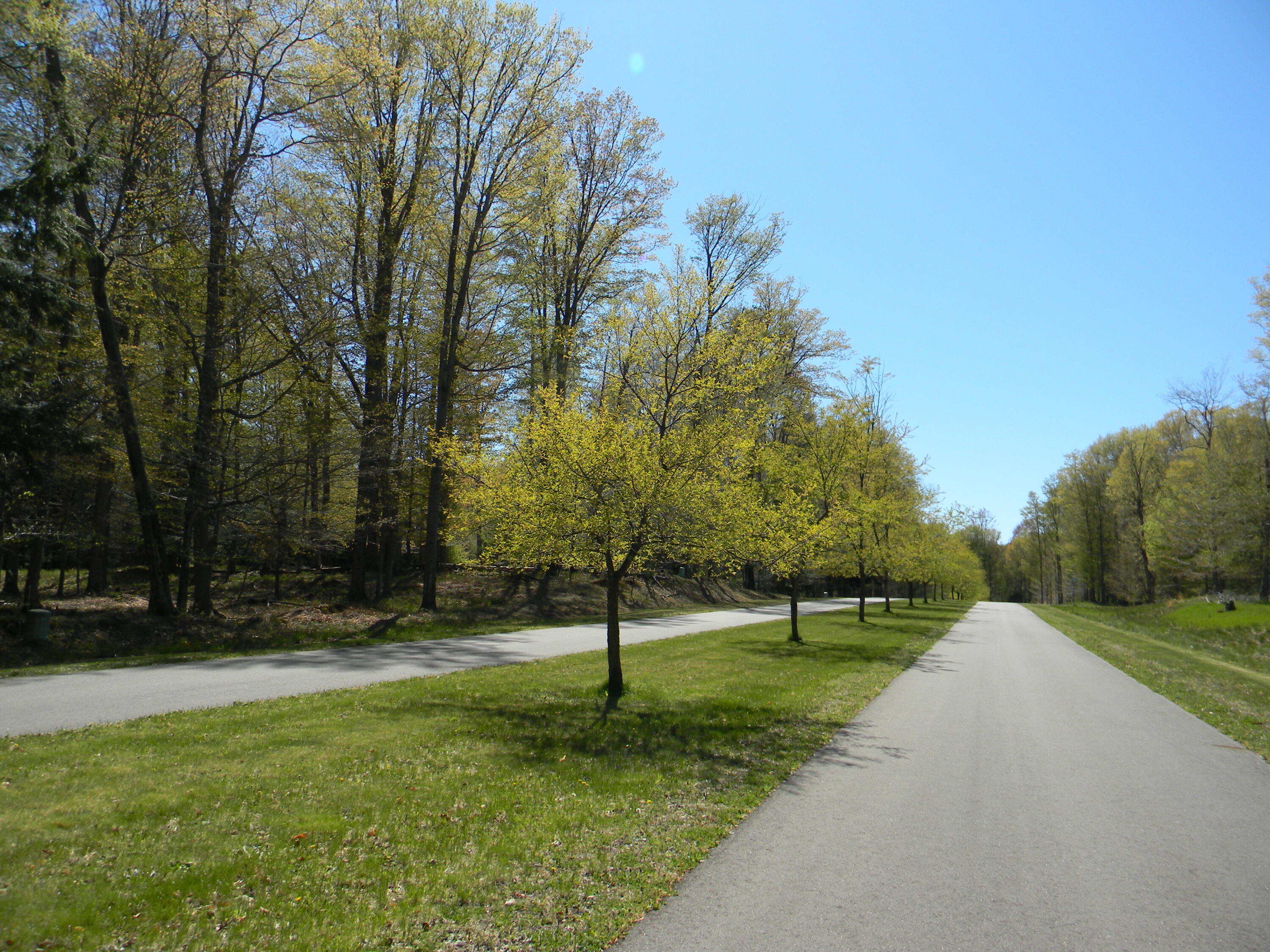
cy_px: 476
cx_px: 635
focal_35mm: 28
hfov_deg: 63.4
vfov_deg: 49.7
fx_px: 1027
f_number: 7
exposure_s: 1/229
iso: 80
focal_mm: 5
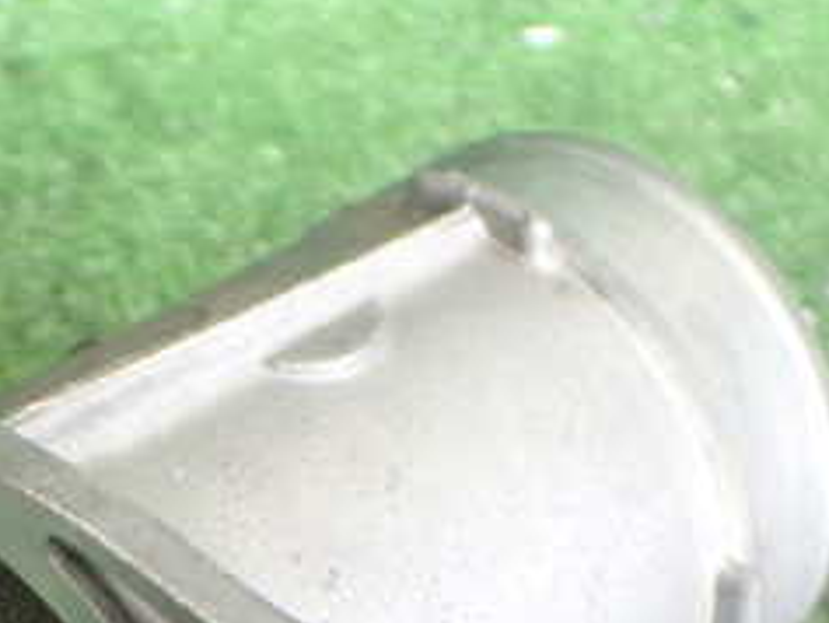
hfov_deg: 25.3
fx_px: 1821
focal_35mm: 76
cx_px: 203
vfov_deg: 18.5
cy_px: 718
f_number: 2.3
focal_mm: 5.4
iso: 640
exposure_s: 1/125
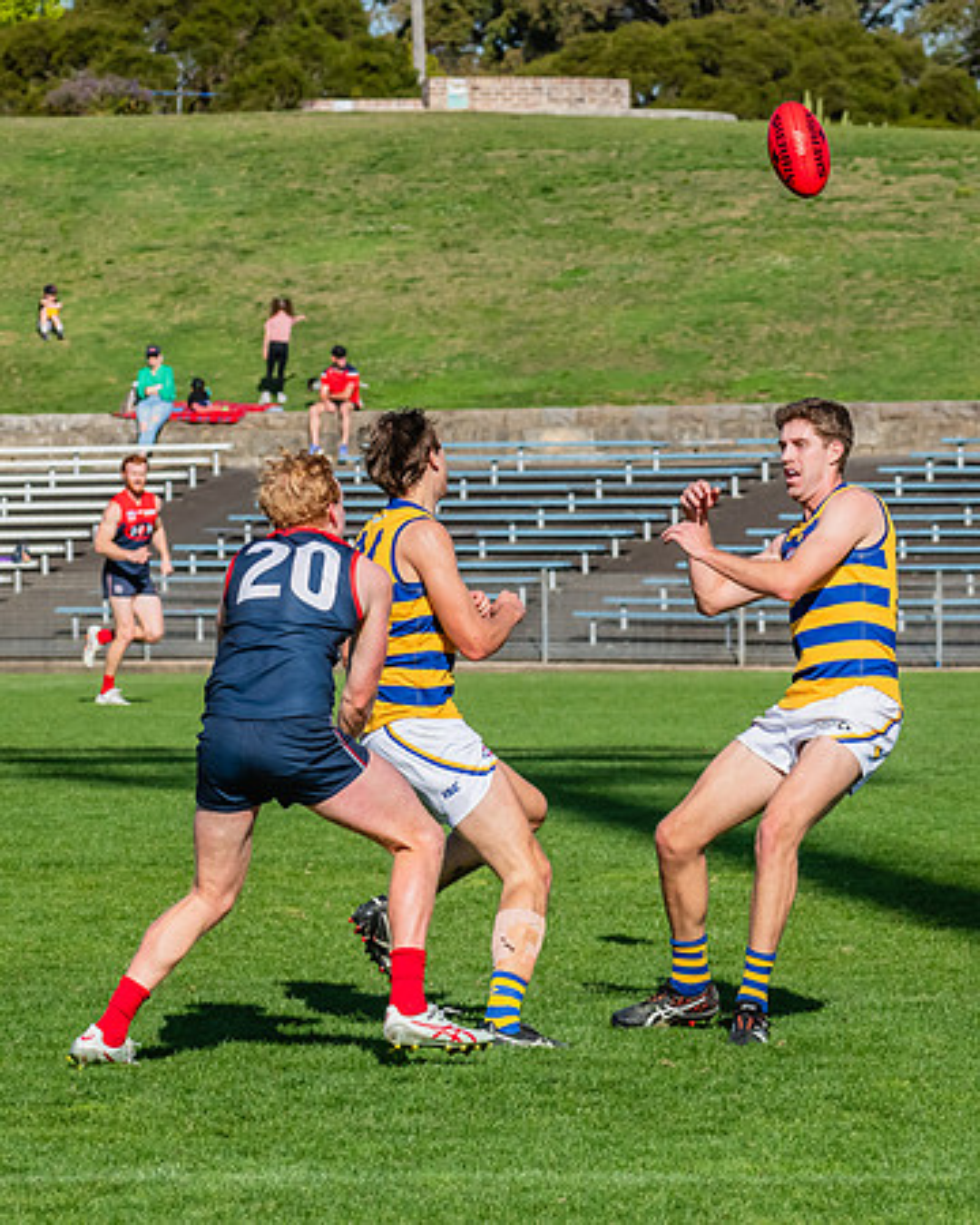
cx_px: 550
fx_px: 10408
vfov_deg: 6.7
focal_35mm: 287
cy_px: 734
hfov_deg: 5.4
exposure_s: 1/1600
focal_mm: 170
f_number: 10
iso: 800
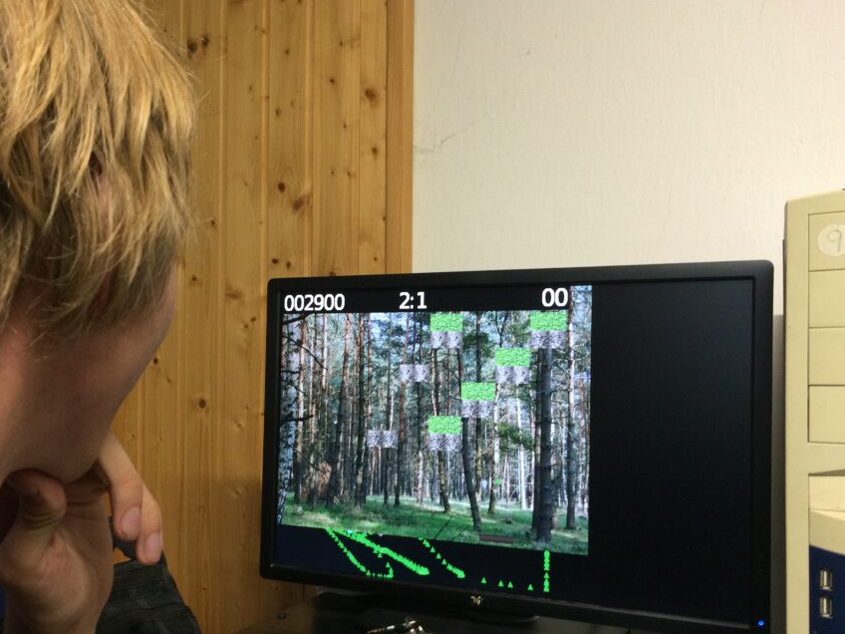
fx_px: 854
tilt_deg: +0.1
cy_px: 360
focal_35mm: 35
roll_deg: +0.4
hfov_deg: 52.5
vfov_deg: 40.6
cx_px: 369
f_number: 2.2
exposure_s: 1/33
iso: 160
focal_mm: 4.15
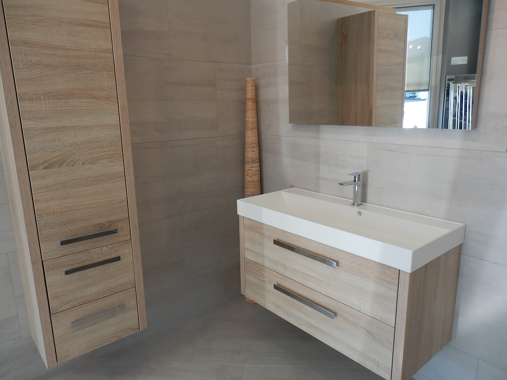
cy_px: 190
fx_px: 366
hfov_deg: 69.4
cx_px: 254
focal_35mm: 25
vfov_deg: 54.9
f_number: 3
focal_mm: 4.5
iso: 80
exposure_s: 1/50
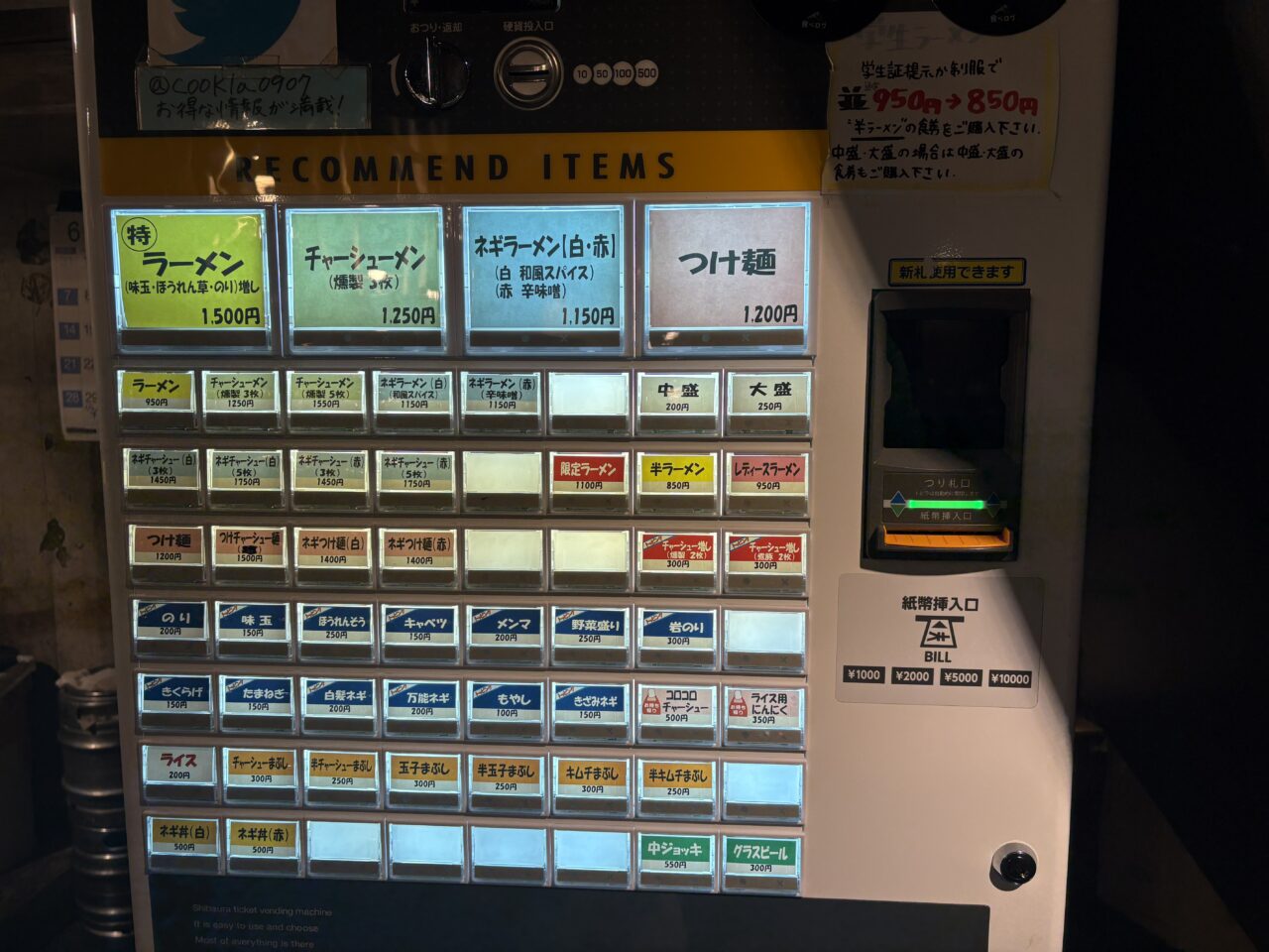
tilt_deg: -7.4
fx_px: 953
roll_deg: +0.0
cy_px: 476
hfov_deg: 67.3
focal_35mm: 26
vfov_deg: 53.1
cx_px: 634
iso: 64
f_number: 1.6
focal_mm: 5.96
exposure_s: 1/100
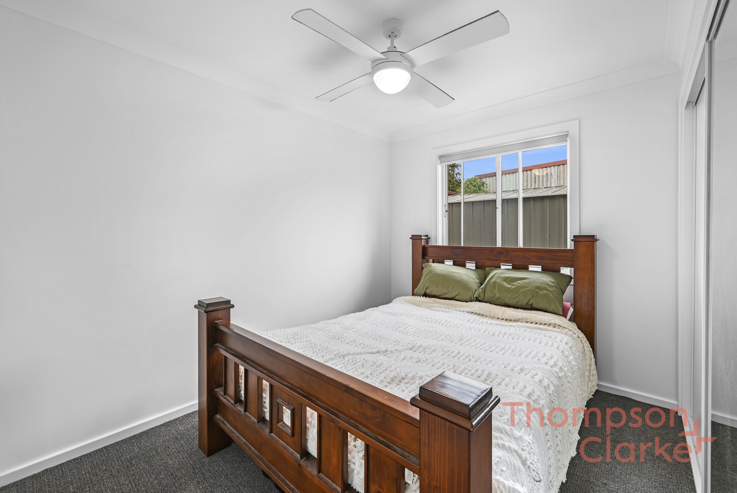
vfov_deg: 81.3
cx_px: 368
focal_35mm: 14
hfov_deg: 104.2
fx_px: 287
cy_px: 246
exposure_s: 1/5
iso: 100
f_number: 7.1
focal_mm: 14
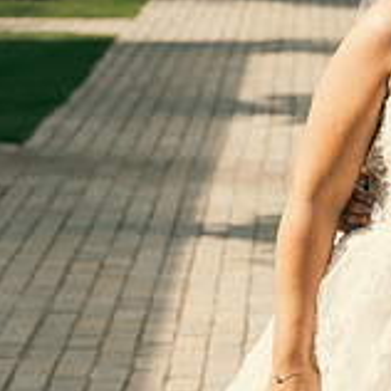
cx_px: 436
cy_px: 41
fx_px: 2786
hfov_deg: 8.0
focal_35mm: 218
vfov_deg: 8.0
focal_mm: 70
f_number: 5
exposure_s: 1/500
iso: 160
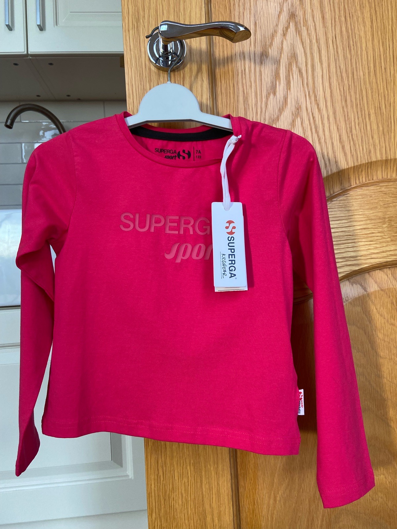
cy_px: 264
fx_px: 398
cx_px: 198
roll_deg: +3.3
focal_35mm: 26
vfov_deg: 67.3
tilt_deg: +1.6
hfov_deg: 53.1
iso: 125
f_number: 1.8
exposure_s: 1/107
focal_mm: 4.25
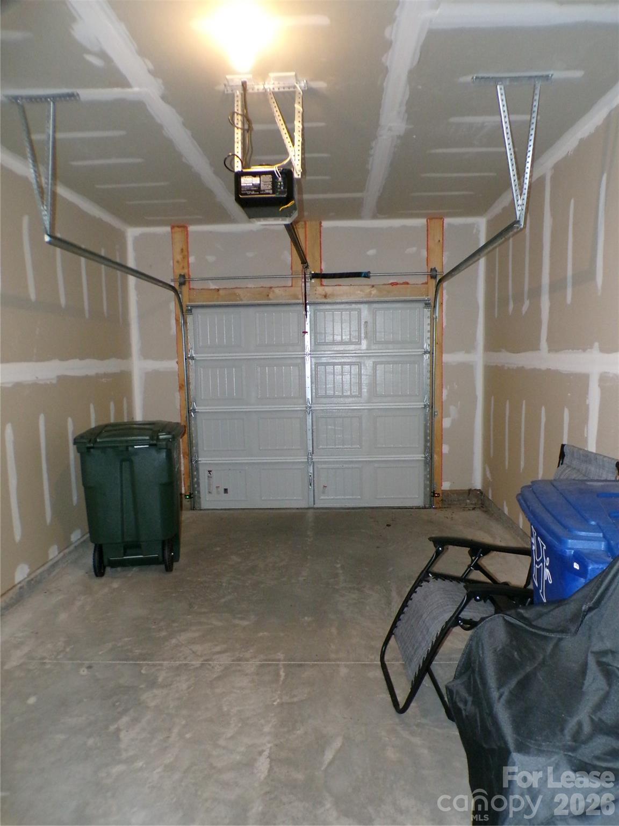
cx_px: 310
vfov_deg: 71.6
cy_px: 413
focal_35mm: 24
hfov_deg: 56.8
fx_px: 572
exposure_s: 1/60
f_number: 3
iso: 800
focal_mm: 4.3
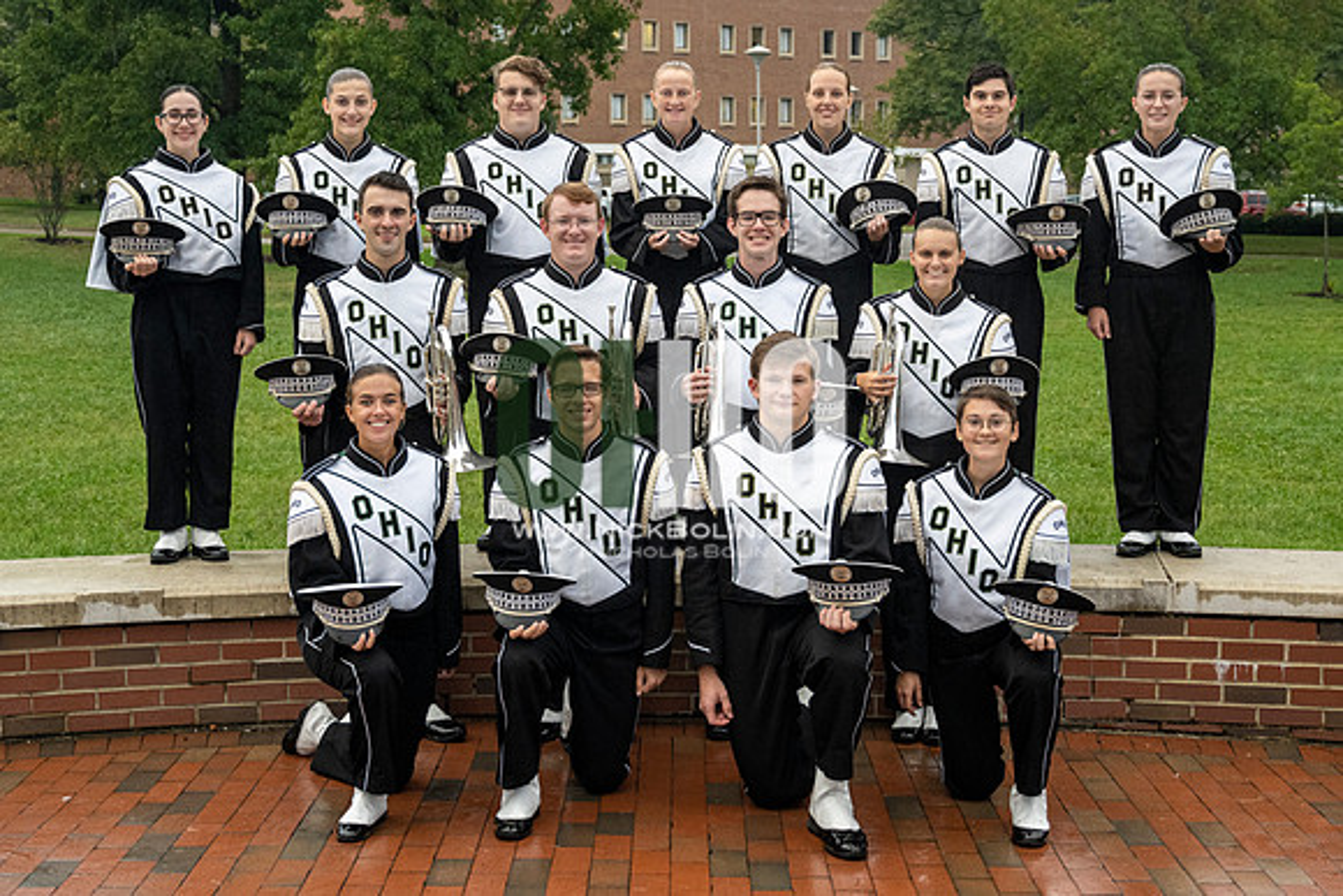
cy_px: 367
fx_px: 1868
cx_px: 636
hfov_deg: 39.5
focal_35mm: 50
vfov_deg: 26.9
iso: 1250
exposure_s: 1/400
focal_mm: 41
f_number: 4
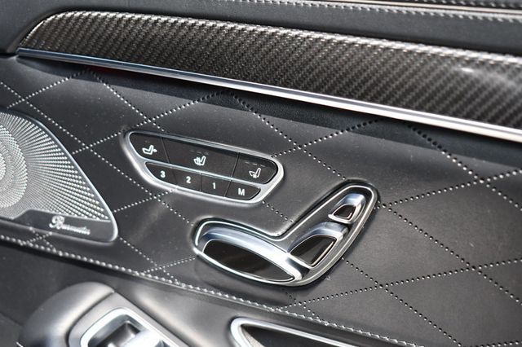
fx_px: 783
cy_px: 174
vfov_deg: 25.0
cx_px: 261
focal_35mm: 54
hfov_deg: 36.9
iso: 400
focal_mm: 36
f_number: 5
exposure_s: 1/250
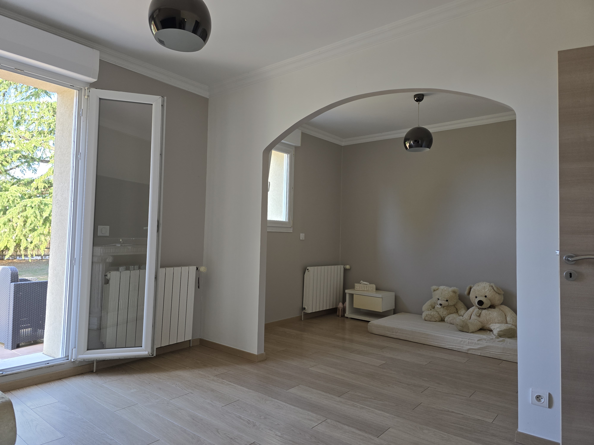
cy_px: 222
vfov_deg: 58.9
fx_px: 395
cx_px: 297
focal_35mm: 23
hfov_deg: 73.9
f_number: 1.7
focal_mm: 6.3
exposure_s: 1/180
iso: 100
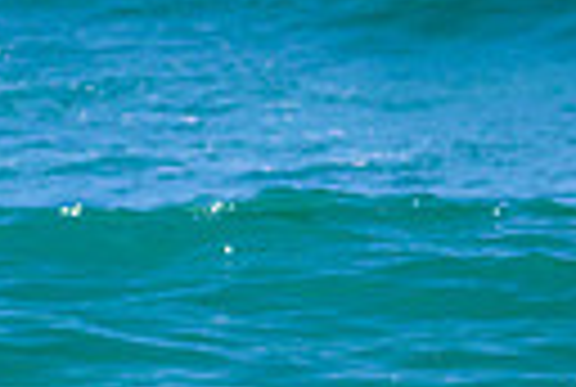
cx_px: -338
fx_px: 26109
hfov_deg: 1.3
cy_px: 740
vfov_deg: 0.8
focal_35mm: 1628
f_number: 11
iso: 800
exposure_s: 1/2000
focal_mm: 360
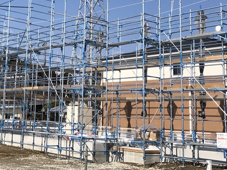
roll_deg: -1.5
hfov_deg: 30.5
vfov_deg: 23.5
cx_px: 48
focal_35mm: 62
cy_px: 45
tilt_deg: +9.7
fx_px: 407
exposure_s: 1/2667
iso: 20
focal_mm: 4
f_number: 1.8
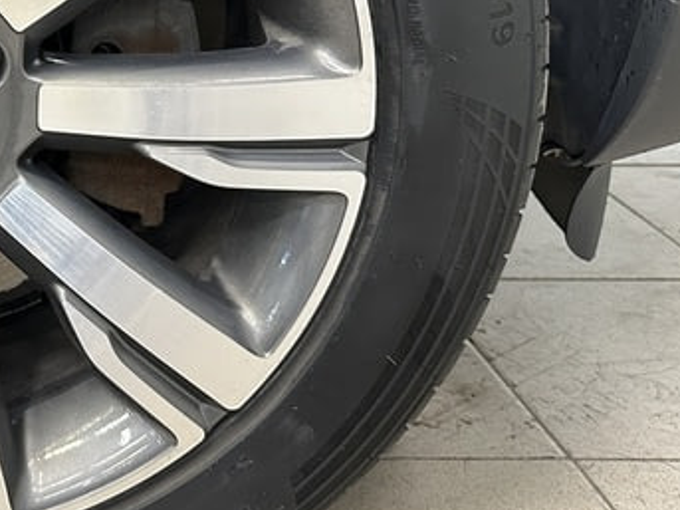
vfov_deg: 22.5
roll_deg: +0.3
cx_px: -111
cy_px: 19
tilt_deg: -14.3
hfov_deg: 27.5
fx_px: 1237
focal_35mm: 63
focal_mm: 6.86
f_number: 1.78
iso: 320
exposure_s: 1/50
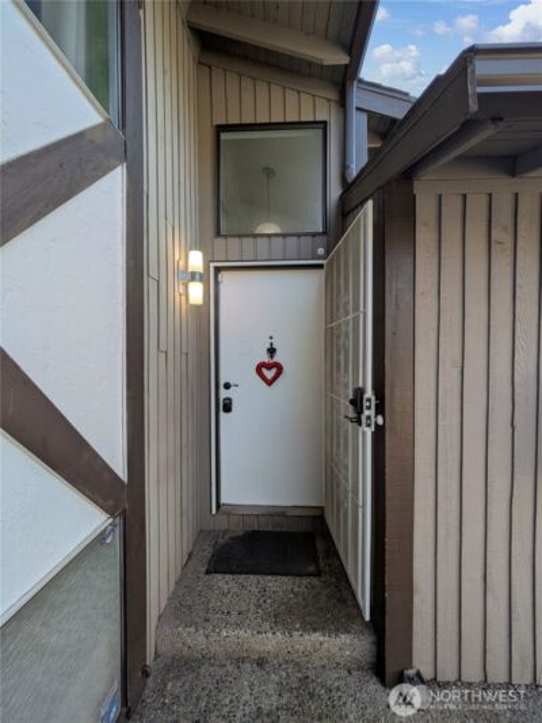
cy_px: 362
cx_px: 271
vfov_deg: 102.1
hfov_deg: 85.7
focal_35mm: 14
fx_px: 292
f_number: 2.2
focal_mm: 1.85
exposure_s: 1/550
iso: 47
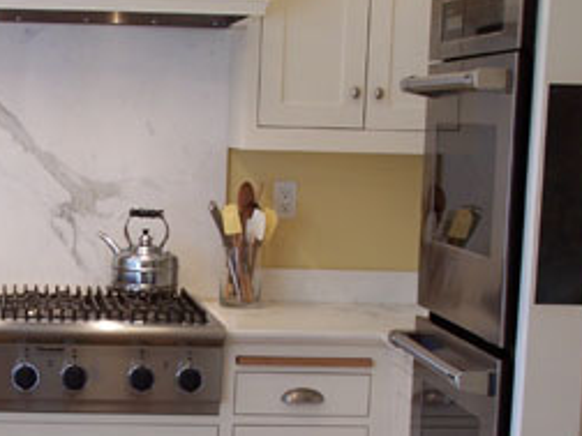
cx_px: 102
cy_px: 360
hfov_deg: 19.4
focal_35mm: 100
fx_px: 1681
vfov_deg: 14.7
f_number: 3.2
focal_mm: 9.3
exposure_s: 1/30
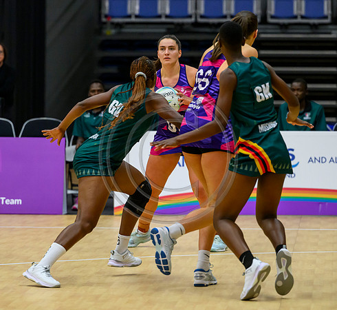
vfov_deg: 6.0
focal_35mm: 281
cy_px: 142
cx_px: 146
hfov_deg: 6.5
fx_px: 2976
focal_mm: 200
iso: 5000
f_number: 3.5
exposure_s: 1/1000
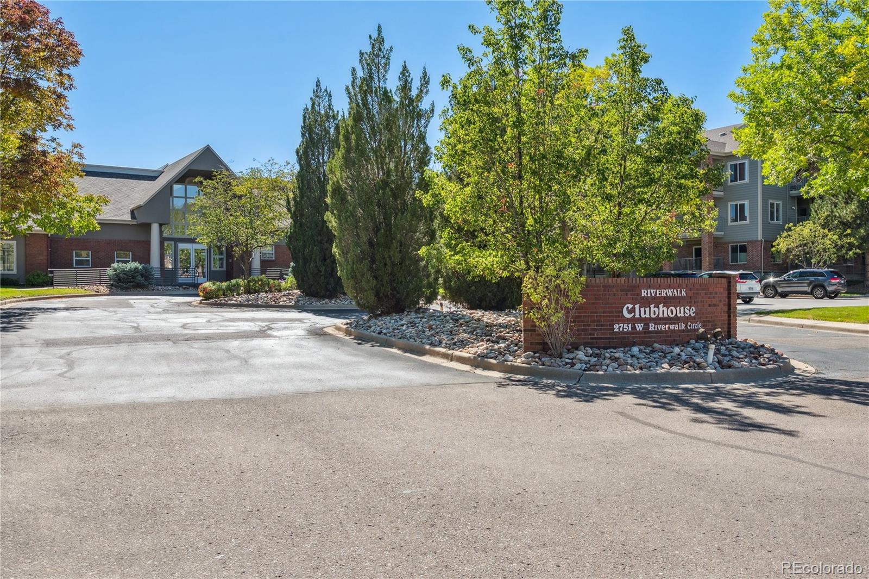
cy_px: 290
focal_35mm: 30
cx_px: 434
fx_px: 724
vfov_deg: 43.6
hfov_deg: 62.0
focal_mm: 30
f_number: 9
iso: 800
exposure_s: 1/1250
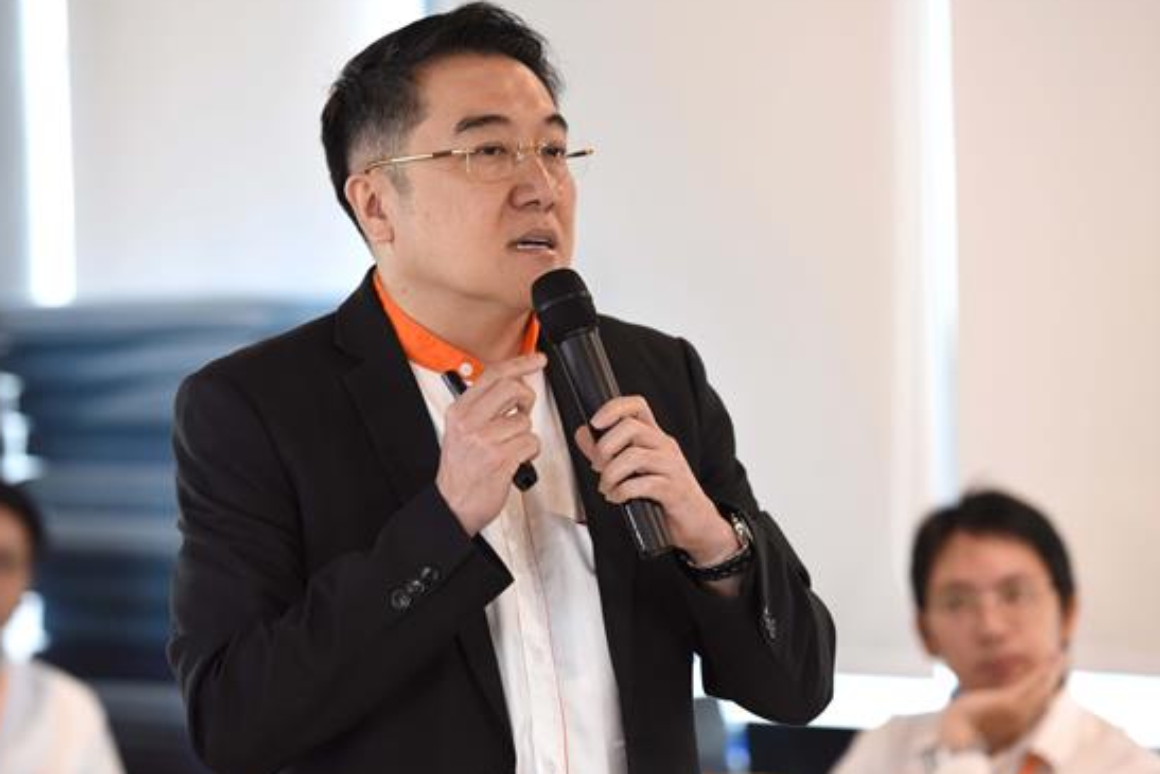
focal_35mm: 159
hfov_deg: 12.9
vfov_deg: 8.6
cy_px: 375
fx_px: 5124
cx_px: 543
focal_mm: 145
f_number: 2.8
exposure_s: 1/200
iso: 4000
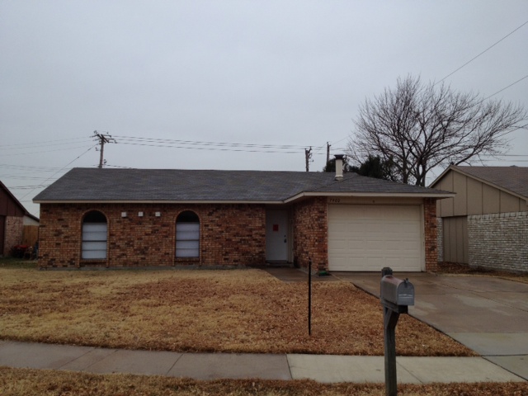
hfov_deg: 52.6
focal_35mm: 35
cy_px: 198
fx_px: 534
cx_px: 264
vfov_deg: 40.7
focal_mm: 4.28
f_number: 2.4
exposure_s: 1/308
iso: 64
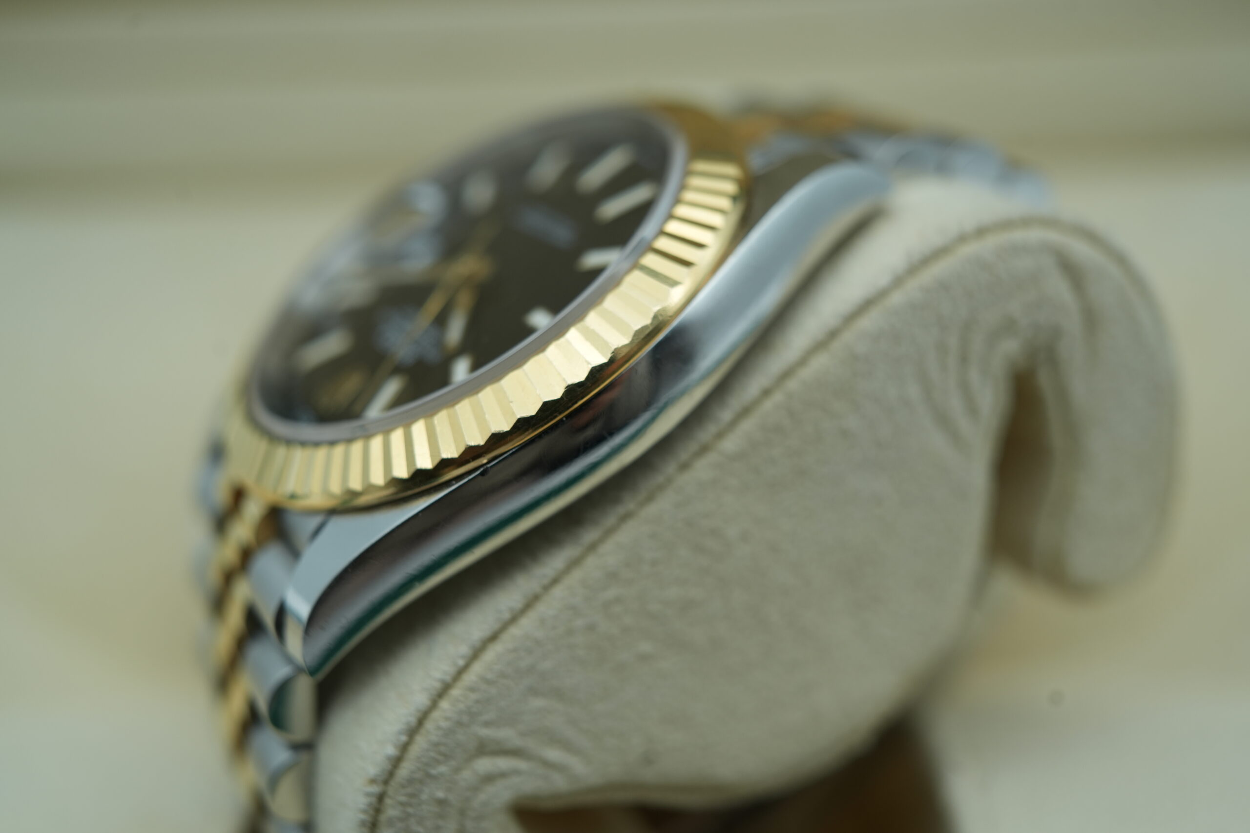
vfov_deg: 37.9
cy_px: 416
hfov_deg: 54.4
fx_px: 1215
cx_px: 625
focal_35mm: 35
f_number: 5
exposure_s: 1/250
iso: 400
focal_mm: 35
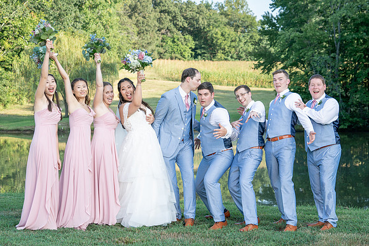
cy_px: 124
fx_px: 747
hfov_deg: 27.8
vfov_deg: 18.7
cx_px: 178
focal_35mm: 73
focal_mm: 70
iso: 250
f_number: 5.6
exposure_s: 1/200
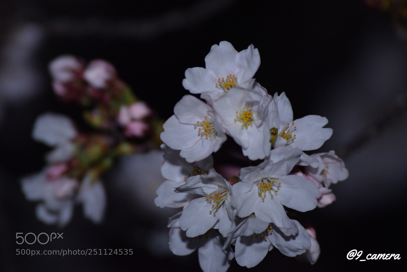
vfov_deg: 4.6
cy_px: 136
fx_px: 3392
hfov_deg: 6.9
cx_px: 204
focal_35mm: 300
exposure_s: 1/15
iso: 400
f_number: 5.6
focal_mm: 200
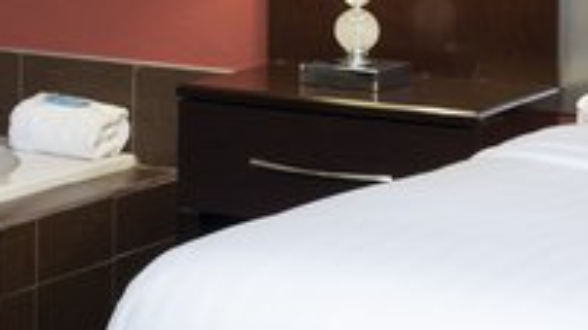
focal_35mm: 129
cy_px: -169
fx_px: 2011
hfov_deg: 16.0
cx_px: -105
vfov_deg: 9.1
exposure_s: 1
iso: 100
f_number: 9
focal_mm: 31
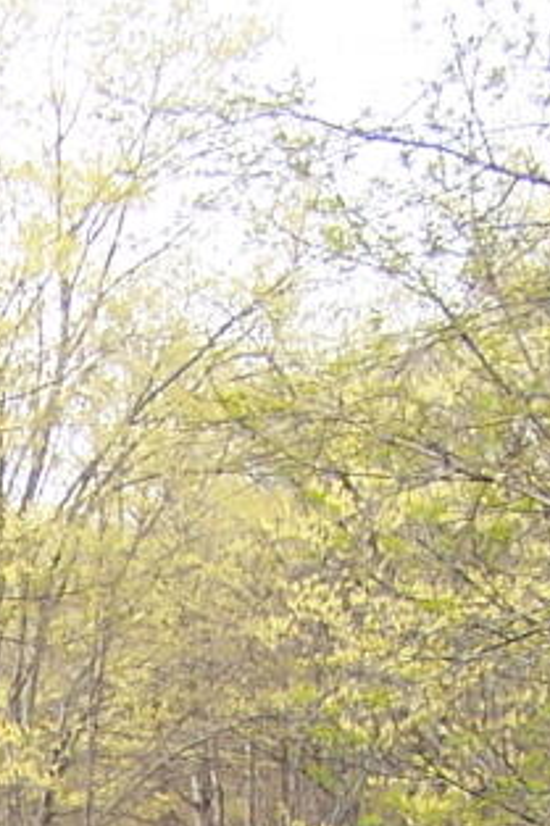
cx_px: -189
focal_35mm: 172
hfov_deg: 7.9
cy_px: 1640
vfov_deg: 10.9
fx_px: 3946
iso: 80
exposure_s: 1/250
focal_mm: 6.3
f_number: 2.8
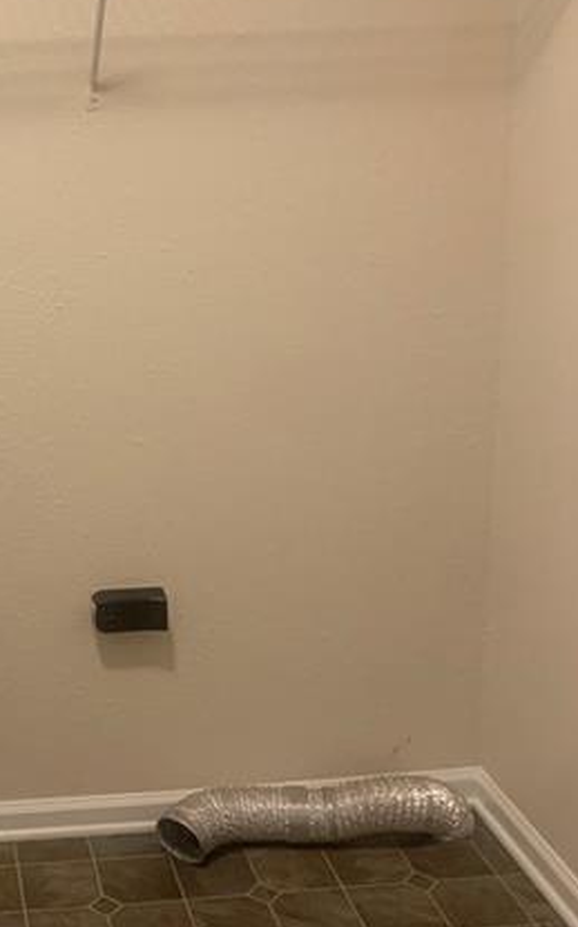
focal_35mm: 51
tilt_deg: -10.6
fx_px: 1287
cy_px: 395
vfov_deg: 39.5
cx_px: -18
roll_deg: +1.1
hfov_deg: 24.1
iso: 200
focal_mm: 4.25
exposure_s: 1/60
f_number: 1.8
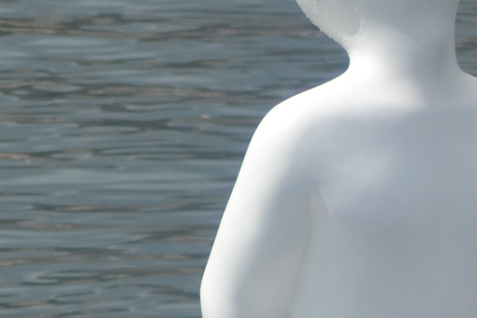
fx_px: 16294
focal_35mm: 1230
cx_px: 409
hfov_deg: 1.7
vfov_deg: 1.1
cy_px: 519
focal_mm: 155
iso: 200
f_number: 5.6
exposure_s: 1/2000
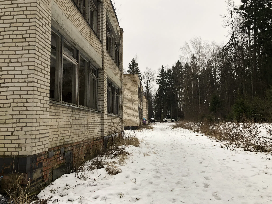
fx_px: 228
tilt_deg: +4.7
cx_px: 139
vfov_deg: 48.2
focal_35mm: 29
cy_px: 100
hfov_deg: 61.7
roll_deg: +1.2
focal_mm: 4
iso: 40
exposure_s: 1/120
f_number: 1.8
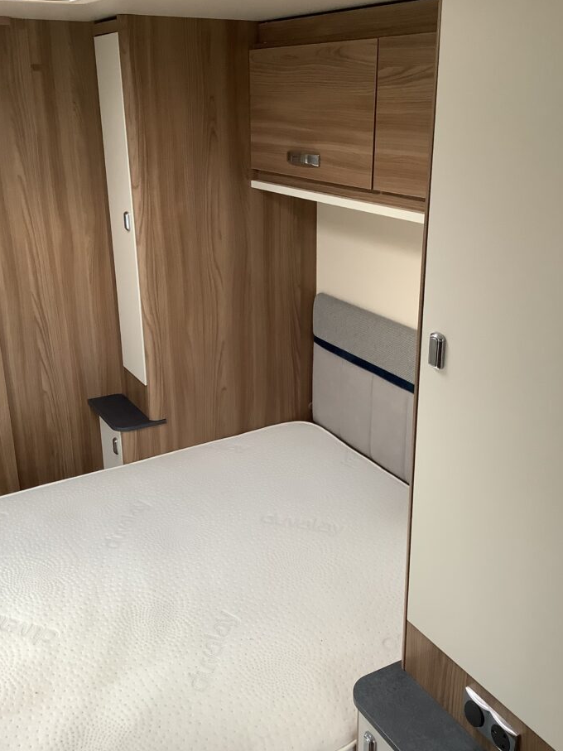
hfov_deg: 40.6
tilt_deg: -20.7
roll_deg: -1.7
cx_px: 314
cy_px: 367
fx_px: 759
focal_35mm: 35
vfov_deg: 52.6
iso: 125
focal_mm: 3.3
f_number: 2.4
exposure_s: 1/50
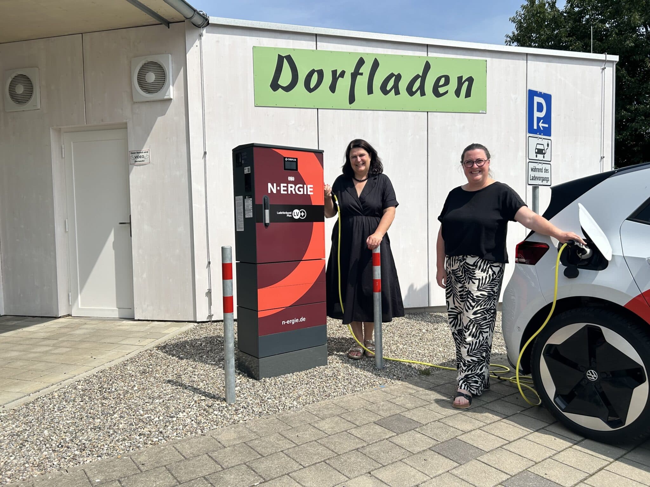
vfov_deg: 53.1
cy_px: 244
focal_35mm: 26
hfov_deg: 67.3
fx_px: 488
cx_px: 325
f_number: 1.5
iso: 50
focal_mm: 5.7
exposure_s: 1/6579
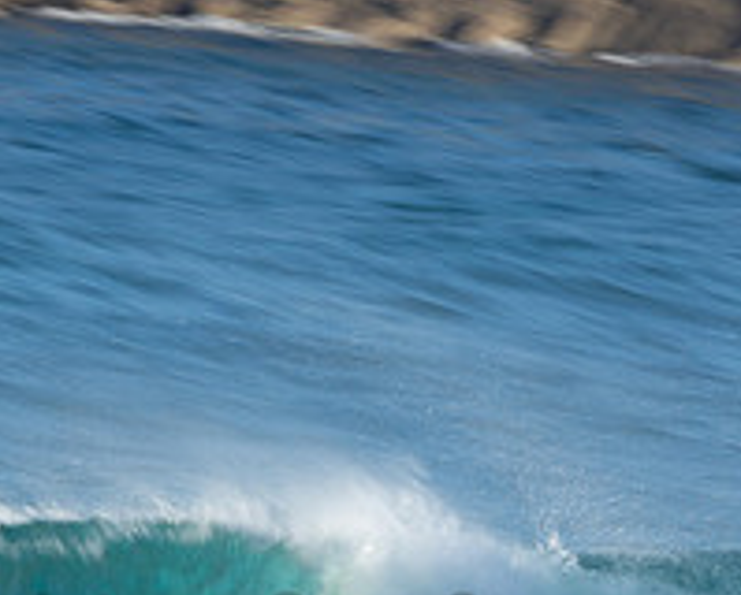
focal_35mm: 2047
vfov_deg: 0.8
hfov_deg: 0.9
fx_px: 44980
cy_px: 619
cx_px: 421
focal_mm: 500
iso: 125
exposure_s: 1/25
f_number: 22
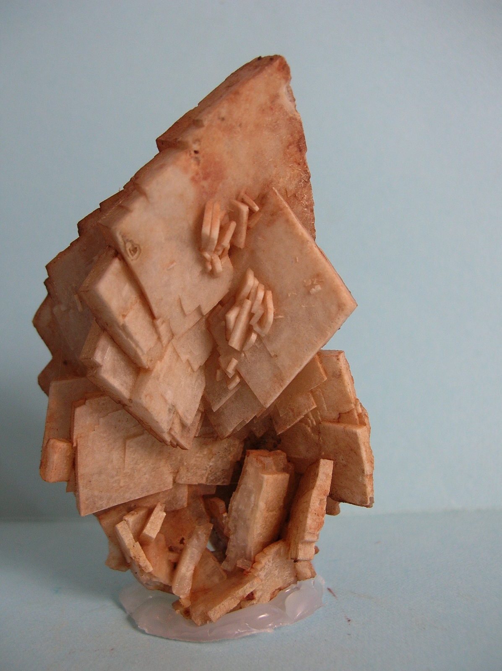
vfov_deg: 51.4
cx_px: 251
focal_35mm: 36
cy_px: 336
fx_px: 697
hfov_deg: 39.6
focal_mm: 6
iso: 50
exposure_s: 1/69.8
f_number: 2.7
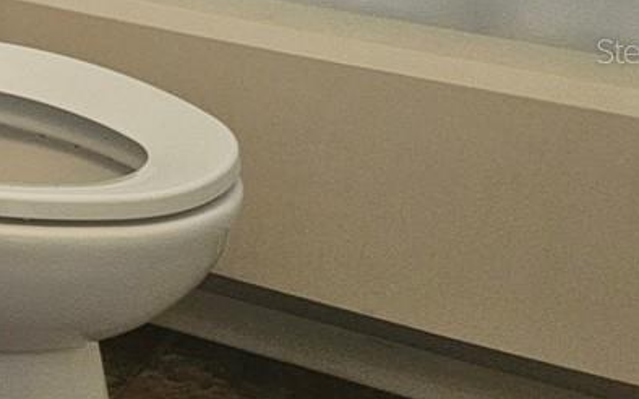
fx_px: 1724
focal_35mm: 99
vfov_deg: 13.1
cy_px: 50
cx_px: -548
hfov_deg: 16.9
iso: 500
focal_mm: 6.3
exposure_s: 1/120
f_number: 1.7
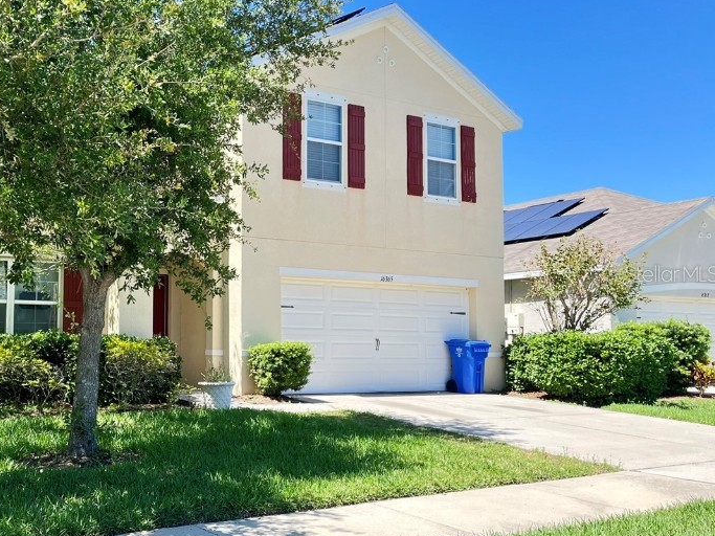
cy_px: 273
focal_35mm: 39
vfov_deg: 36.8
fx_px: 805
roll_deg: -0.4
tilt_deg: +4.0
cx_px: 187
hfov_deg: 46.3
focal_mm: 5.1
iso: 50
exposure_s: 1/696
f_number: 1.6
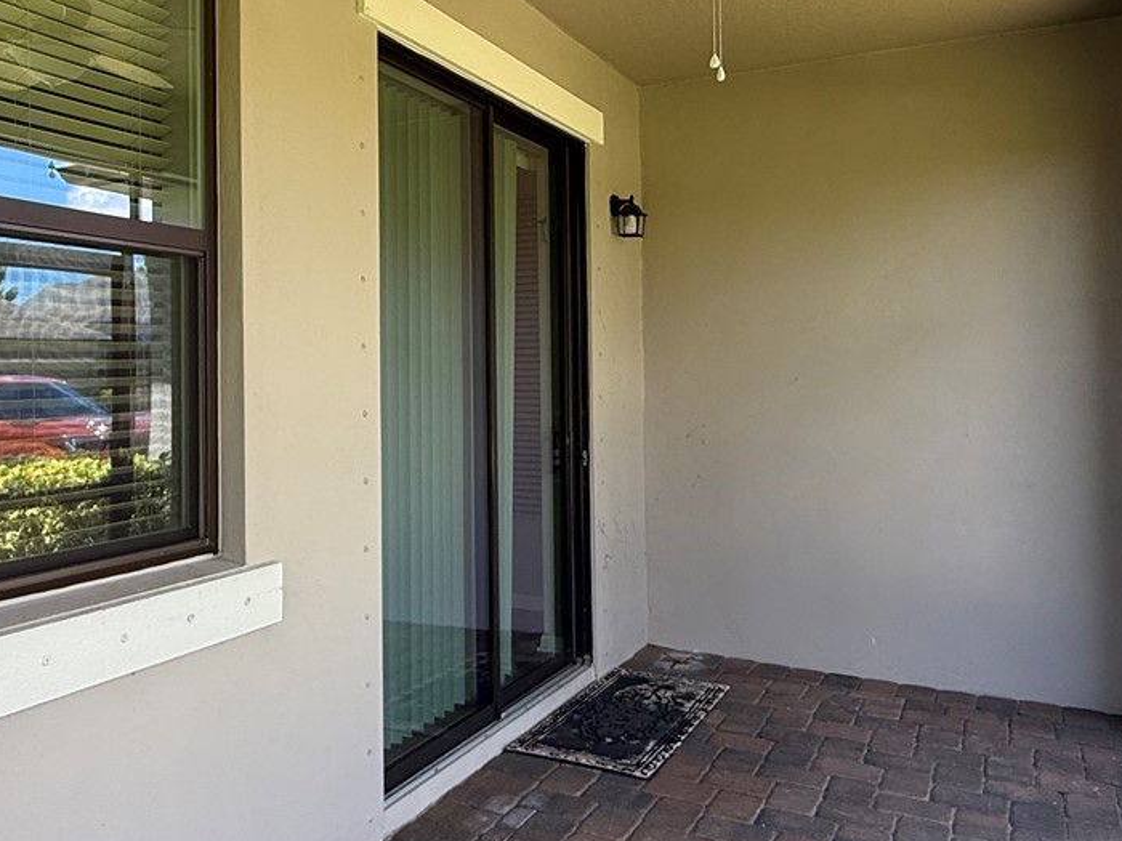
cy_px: 357
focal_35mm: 32
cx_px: 454
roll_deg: +0.3
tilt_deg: +1.5
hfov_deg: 56.4
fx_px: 1037
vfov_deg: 44.0
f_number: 2.2
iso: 80
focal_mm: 2.22
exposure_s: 1/99
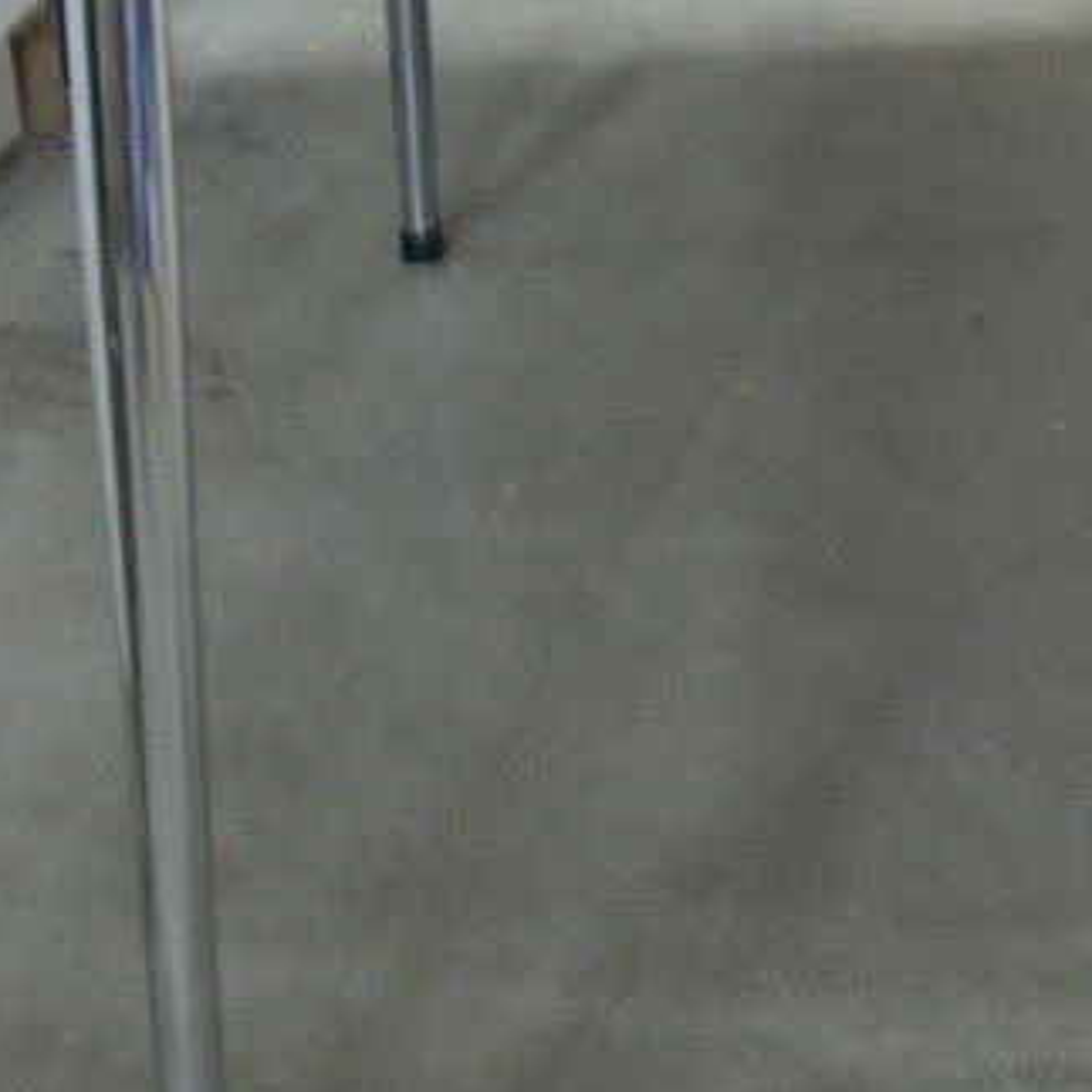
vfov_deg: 13.0
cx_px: 1133
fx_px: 4783
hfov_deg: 12.8
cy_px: 345
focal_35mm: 134
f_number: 3.2
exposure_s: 1/5
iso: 200
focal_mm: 9.7
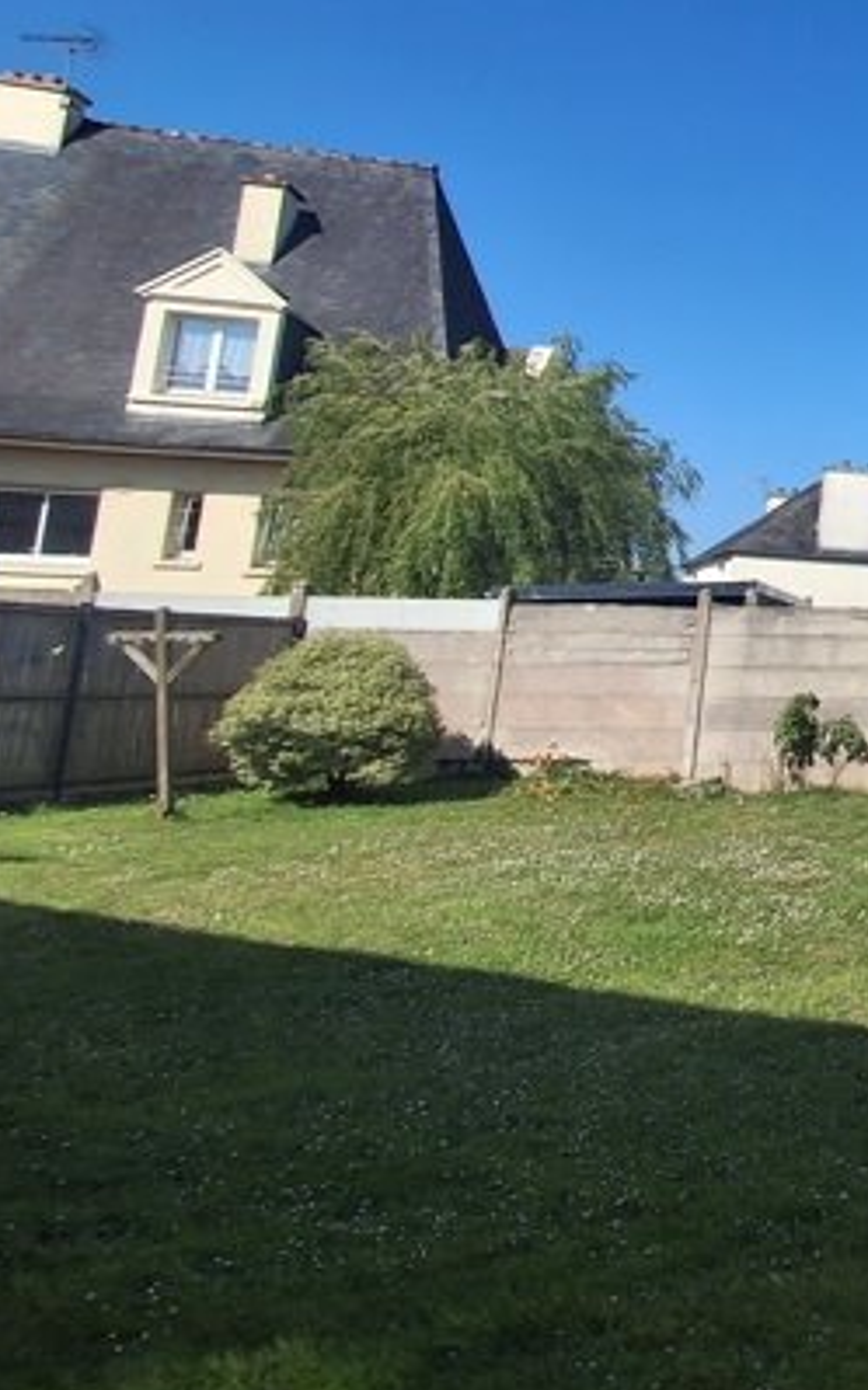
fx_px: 1288
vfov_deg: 55.4
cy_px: 446
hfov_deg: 25.8
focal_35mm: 34
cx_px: 1353
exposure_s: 1/1520
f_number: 2.2
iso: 40
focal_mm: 1.64
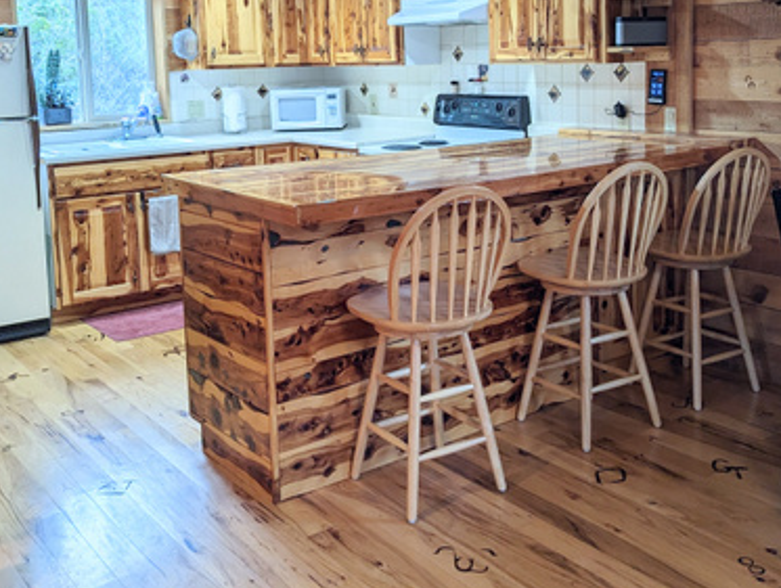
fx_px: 927
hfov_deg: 45.6
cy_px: 151
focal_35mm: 41
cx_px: 429
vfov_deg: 34.5
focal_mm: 6.81
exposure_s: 1/120
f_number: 1.85
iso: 315
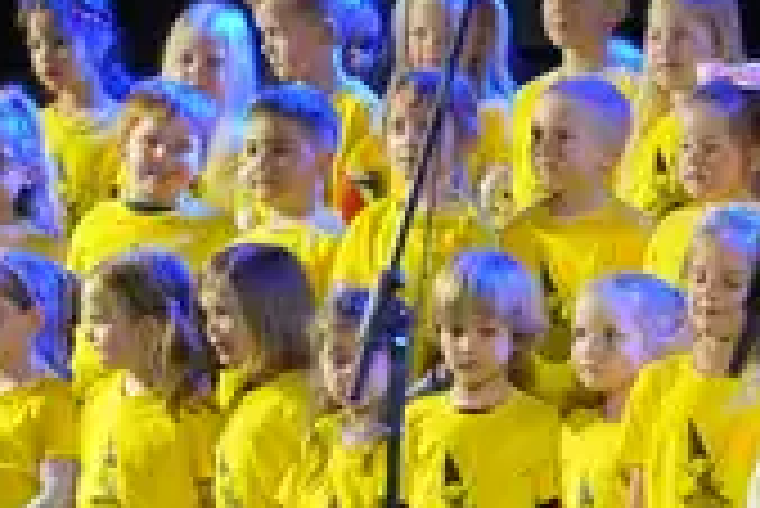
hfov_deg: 9.2
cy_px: 254
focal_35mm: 222
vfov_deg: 6.2
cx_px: 663
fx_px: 4691
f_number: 2.8
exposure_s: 1/80
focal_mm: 75
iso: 640
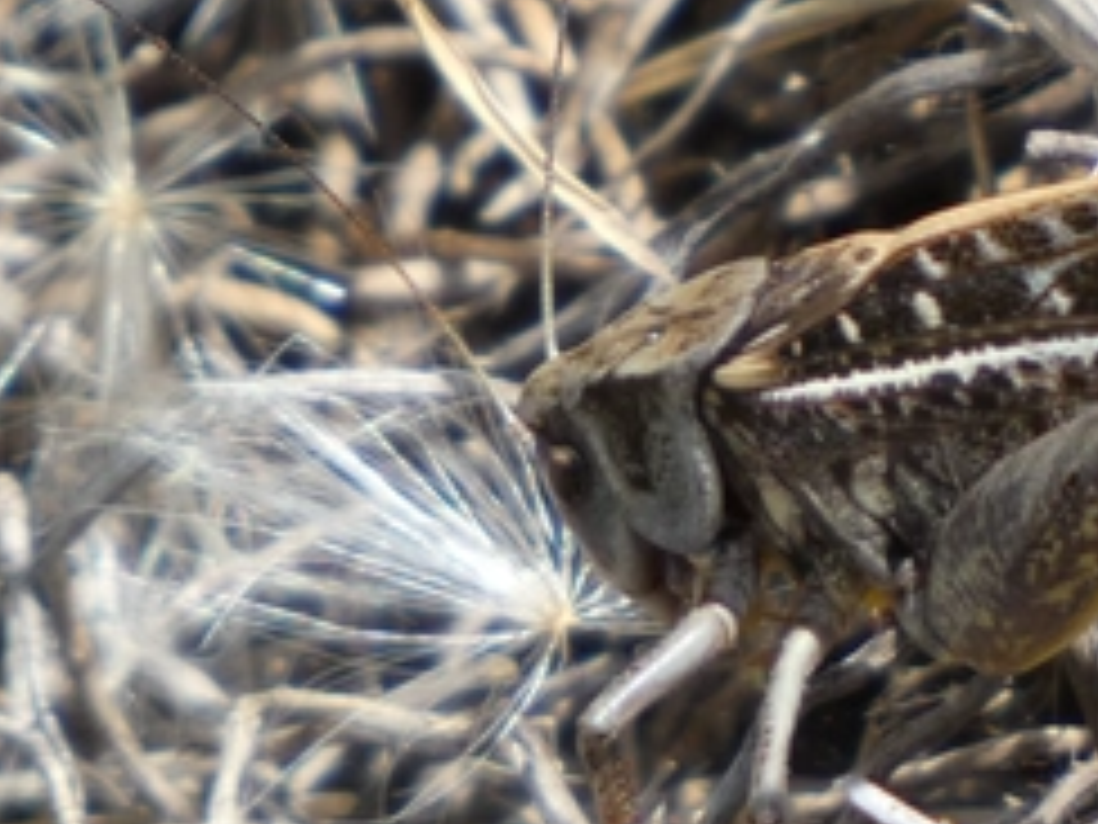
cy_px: 302
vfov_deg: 0.5
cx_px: 1012
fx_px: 99726
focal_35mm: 3144
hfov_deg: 0.6
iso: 80
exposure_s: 1/250
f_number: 5.9
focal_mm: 215
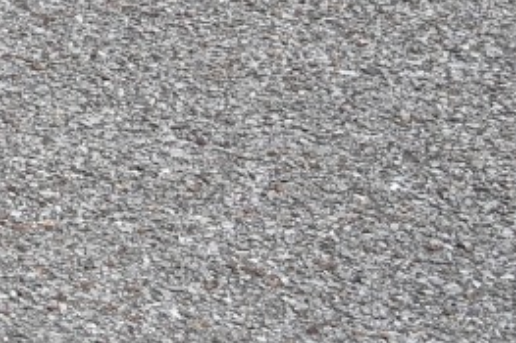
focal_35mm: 219
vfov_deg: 5.7
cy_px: -770
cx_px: -1307
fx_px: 3137
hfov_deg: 7.5
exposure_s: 1/250
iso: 140
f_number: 5.6
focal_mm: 30
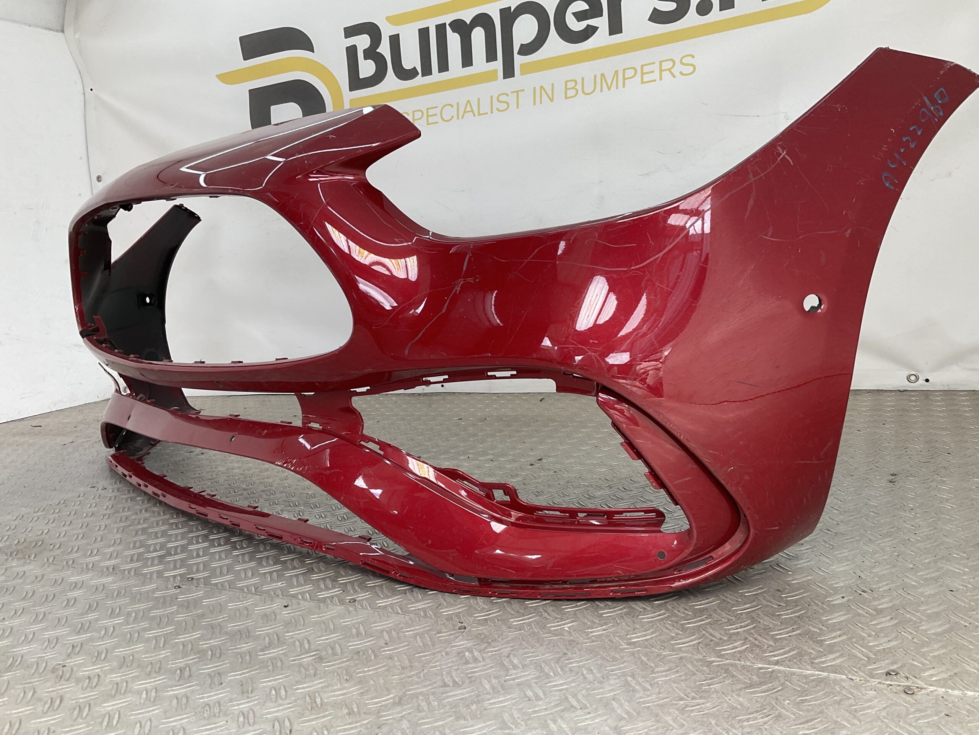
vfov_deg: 48.2
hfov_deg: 61.7
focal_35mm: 29
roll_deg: +4.8
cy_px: 368
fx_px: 820
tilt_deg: -11.0
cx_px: 490
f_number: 1.8
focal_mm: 3
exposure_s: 1/179
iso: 16
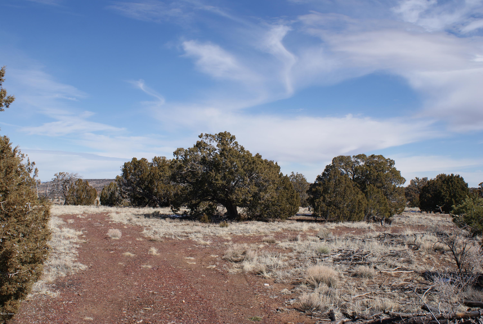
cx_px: 242
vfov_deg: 34.3
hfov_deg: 49.5
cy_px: 162
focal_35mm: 39
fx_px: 524
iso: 100
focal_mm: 26
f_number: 9
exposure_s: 1/250
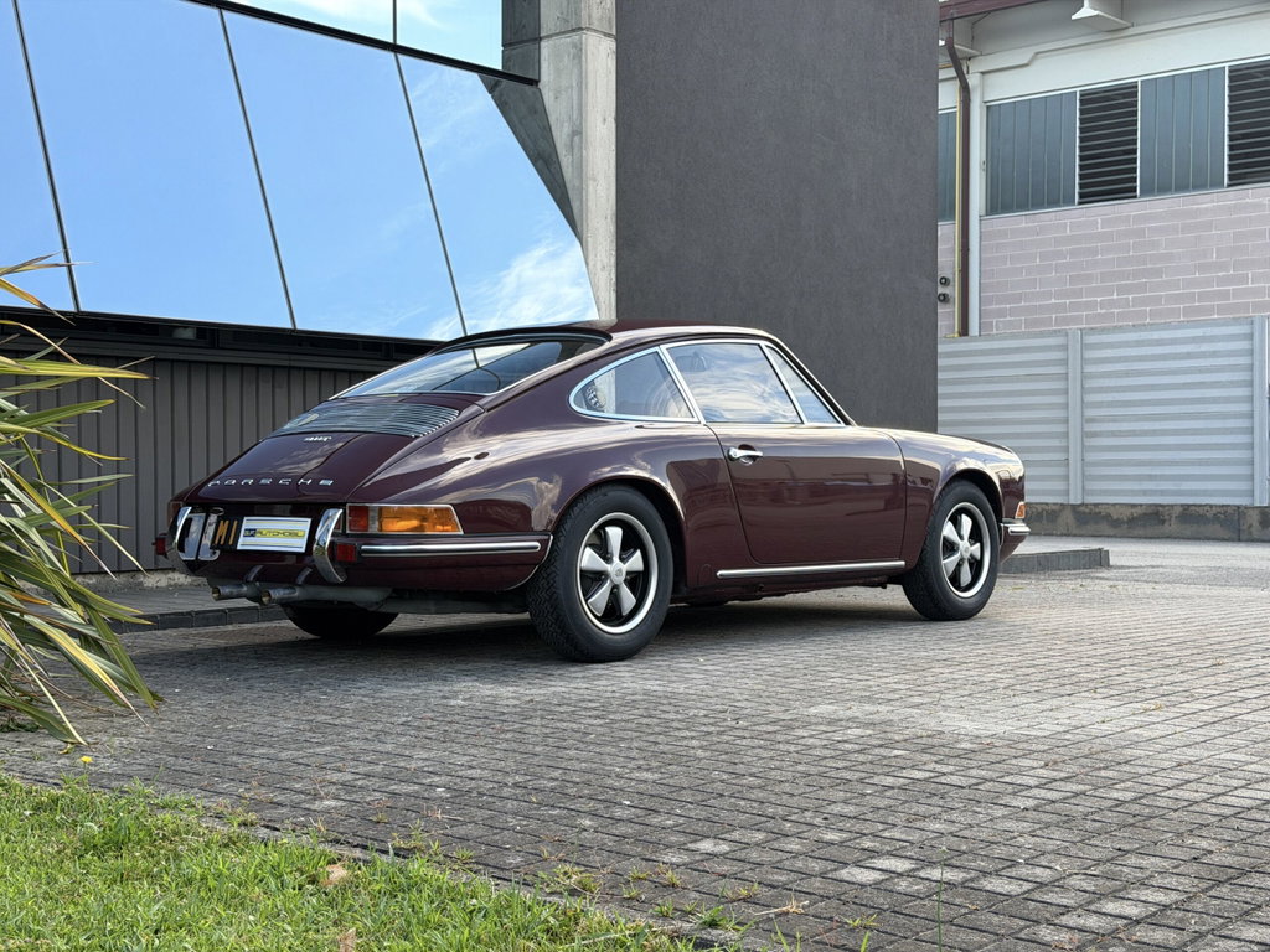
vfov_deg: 30.3
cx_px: 635
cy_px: 476
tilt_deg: +0.0
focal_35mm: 48
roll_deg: +0.3
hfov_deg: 39.7
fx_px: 1761
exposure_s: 1/574
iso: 64
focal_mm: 6.76
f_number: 1.78
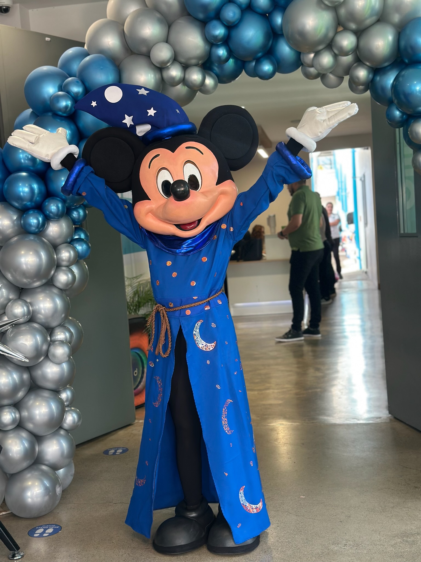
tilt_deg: -3.7
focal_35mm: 48
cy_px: 281
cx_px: 210
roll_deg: +3.8
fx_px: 778
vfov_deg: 39.7
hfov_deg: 30.3
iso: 100
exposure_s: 1/120
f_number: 1.78
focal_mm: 6.86
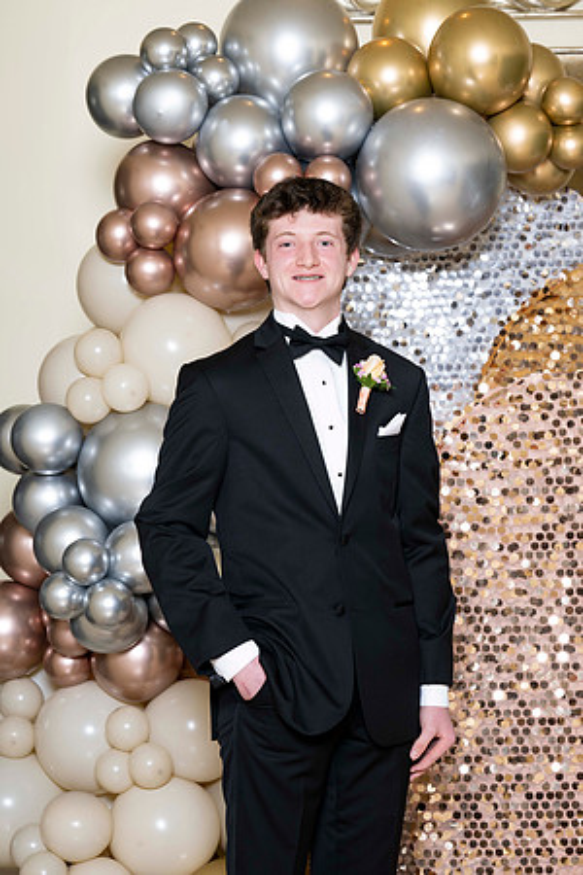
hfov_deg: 14.1
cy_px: 438
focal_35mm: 97
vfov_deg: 21.0
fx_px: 2356
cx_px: 292
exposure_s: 1/200
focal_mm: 97
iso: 250
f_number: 5.6
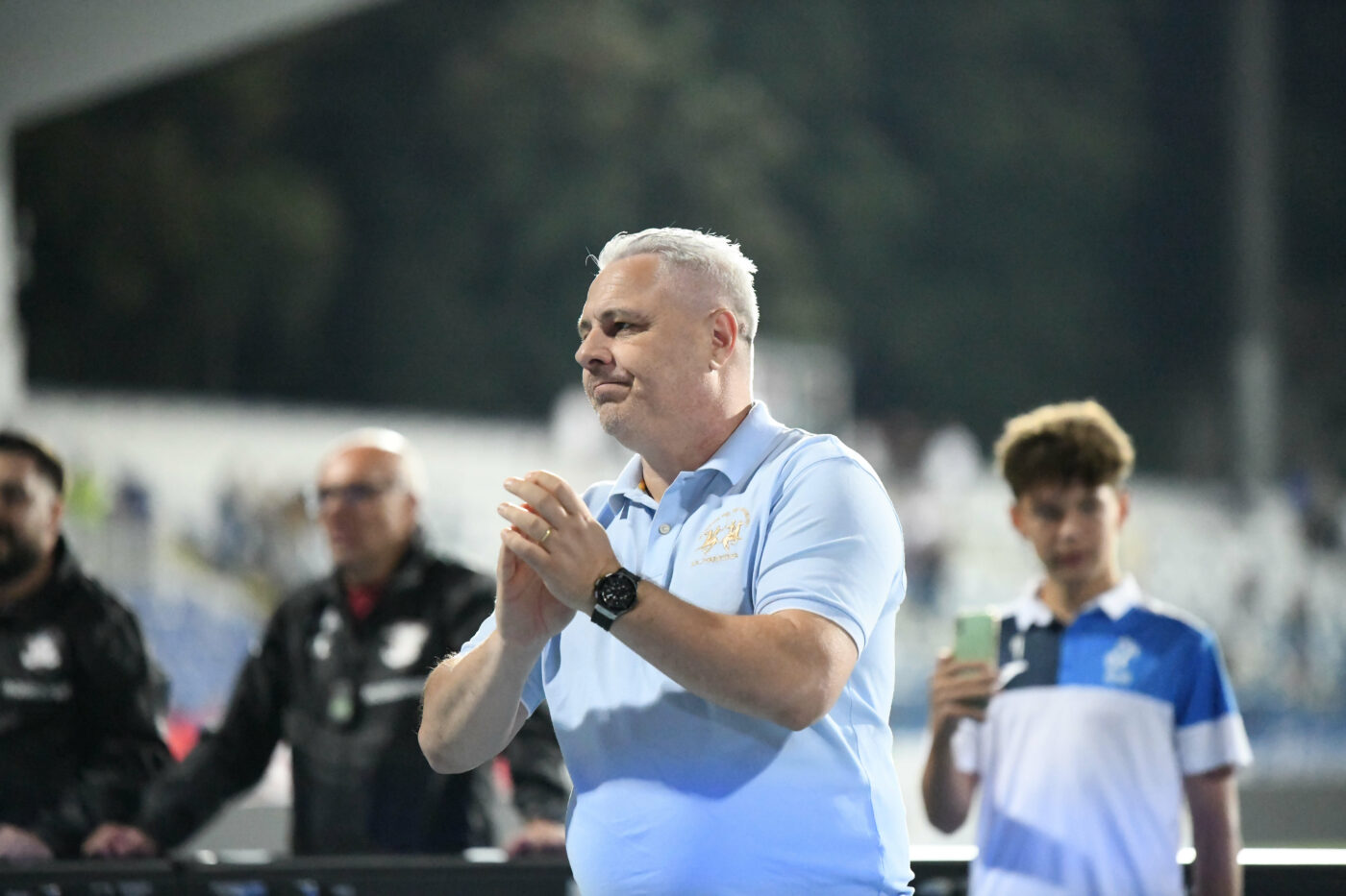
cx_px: 673
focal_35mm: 200
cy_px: 448
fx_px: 7476
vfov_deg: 6.9
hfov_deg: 10.3
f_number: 2.8
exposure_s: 1/3200
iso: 22800
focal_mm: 200
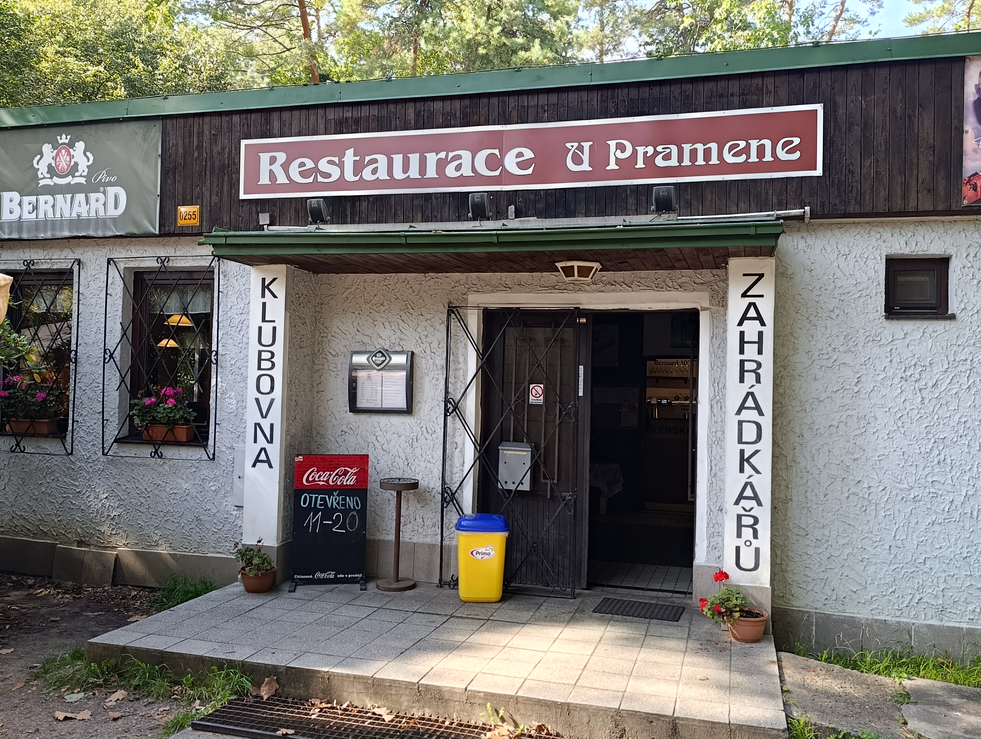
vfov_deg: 49.9
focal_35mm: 28
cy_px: 370
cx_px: 490
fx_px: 795
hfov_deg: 63.4
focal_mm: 6.11
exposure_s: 1/100
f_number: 1.65
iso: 138
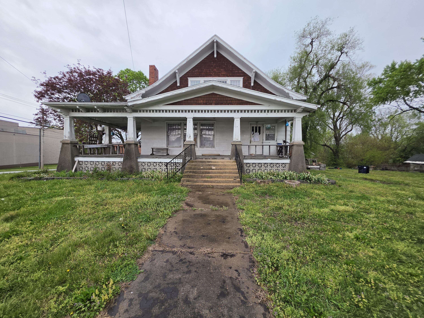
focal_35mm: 13
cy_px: 159
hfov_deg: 106.2
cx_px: 212
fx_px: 159
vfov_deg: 89.9
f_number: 1.9
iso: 25
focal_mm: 2.2
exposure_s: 1/120
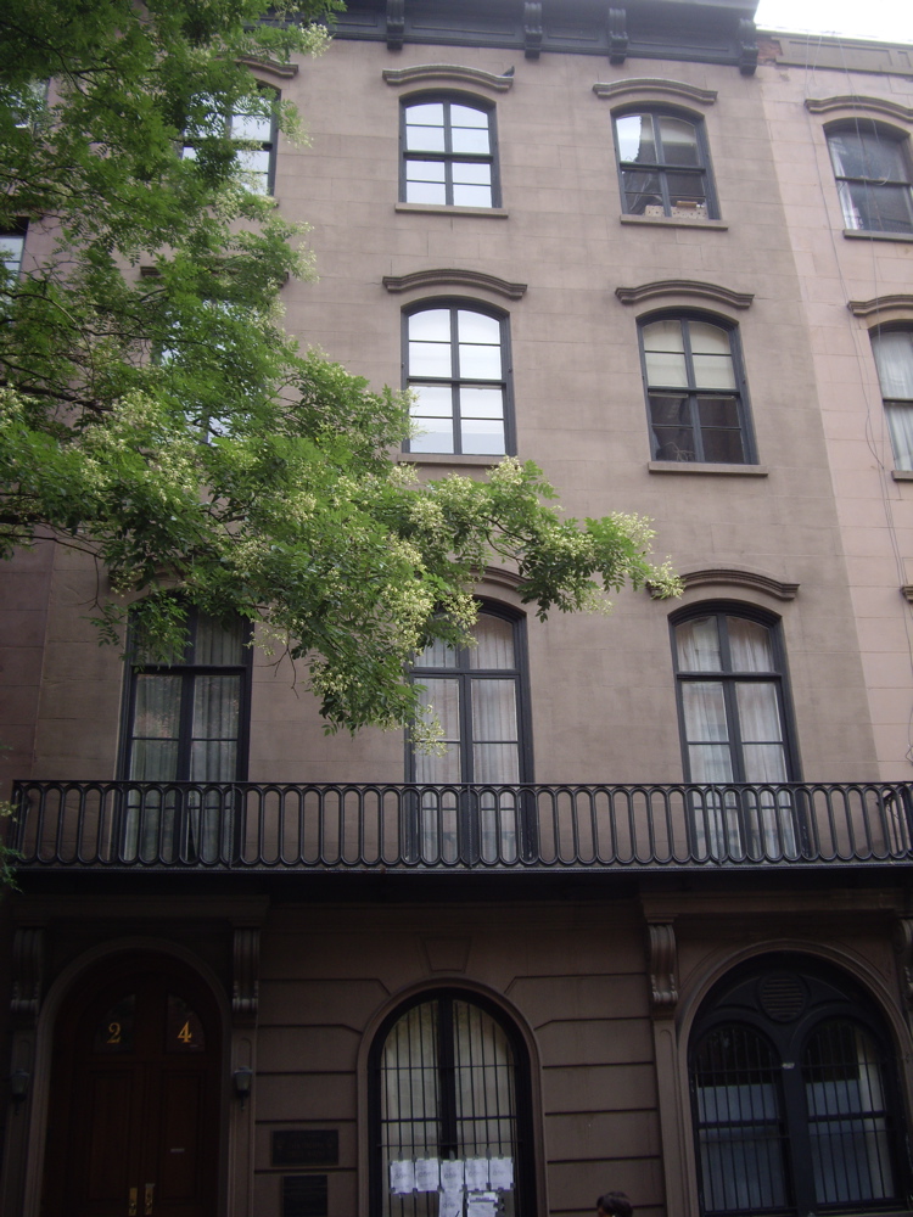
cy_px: 608
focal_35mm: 38
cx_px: 456
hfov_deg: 37.7
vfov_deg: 49.0
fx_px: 1336
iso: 100
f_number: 2.8
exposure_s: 1/80
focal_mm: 7.9
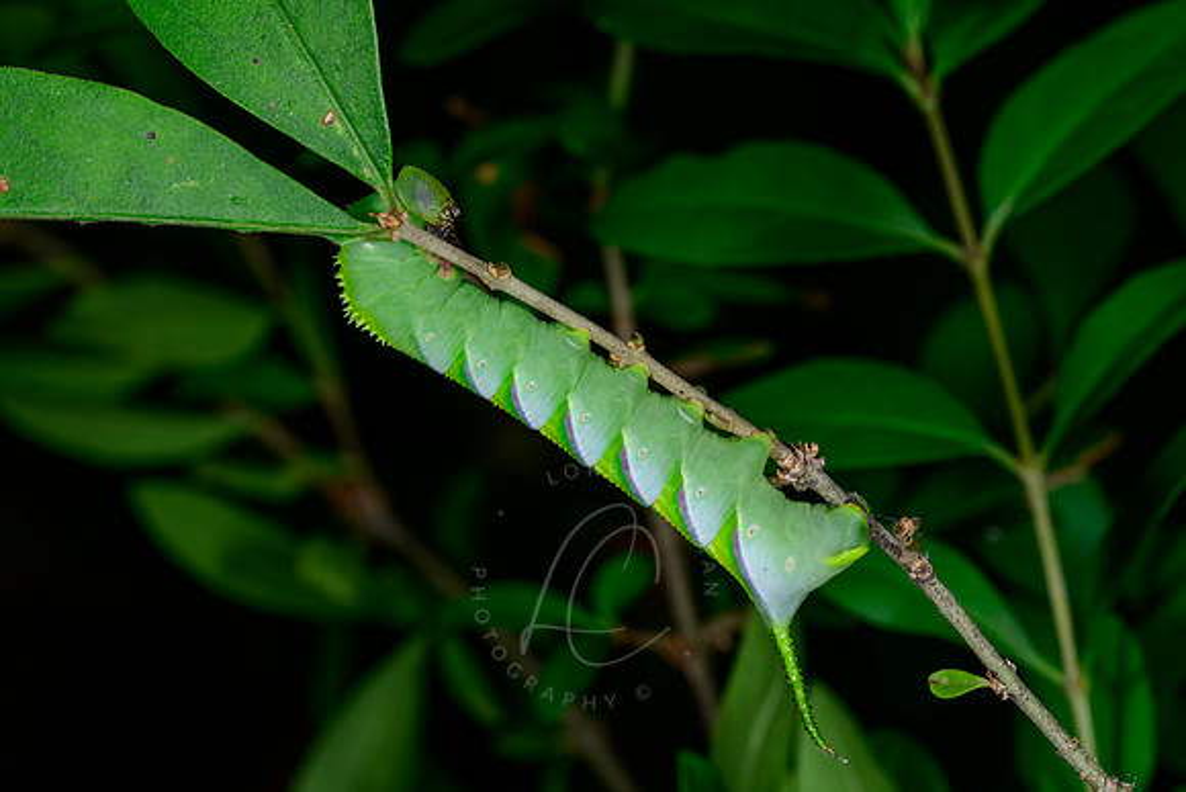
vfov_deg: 13.0
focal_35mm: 105
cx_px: 593
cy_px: 396
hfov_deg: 19.5
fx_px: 3460
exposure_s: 1/250
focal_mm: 105
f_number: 29
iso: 64
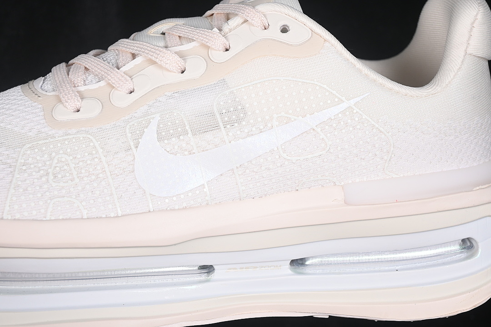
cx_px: 246
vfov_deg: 18.2
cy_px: 164
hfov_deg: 27.0
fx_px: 1023
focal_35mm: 75
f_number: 7.1
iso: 160
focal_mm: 50
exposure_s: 1/80
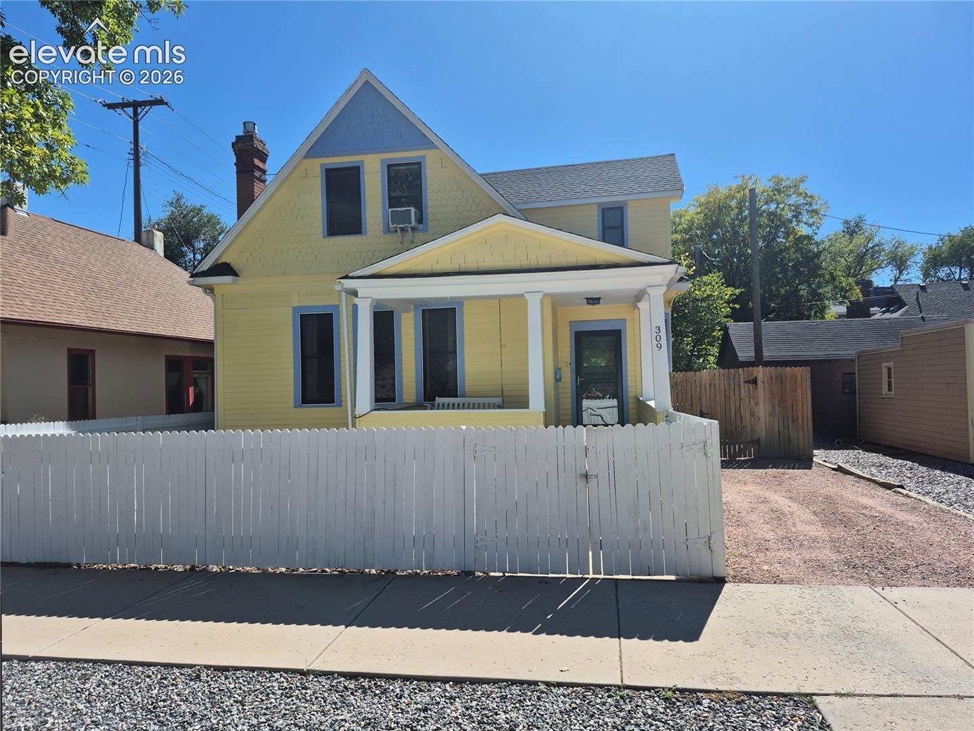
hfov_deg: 73.9
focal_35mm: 23
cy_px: 366
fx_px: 647
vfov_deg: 58.9
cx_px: 487
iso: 25
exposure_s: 1/2028
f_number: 1.8
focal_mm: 5.4
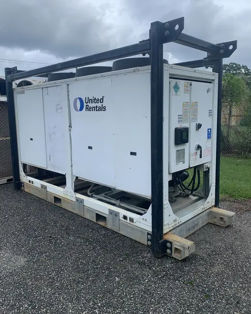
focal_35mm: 28
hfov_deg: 51.6
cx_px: 125
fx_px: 260
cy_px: 147
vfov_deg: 62.1
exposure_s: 1/1634
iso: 25
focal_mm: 4.25
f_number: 1.8
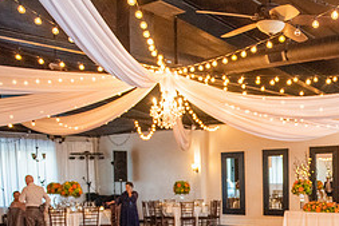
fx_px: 518
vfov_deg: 23.1
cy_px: 251
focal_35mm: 55
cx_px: 328
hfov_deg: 33.5
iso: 2000
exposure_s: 1/200
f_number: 2.8
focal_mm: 24
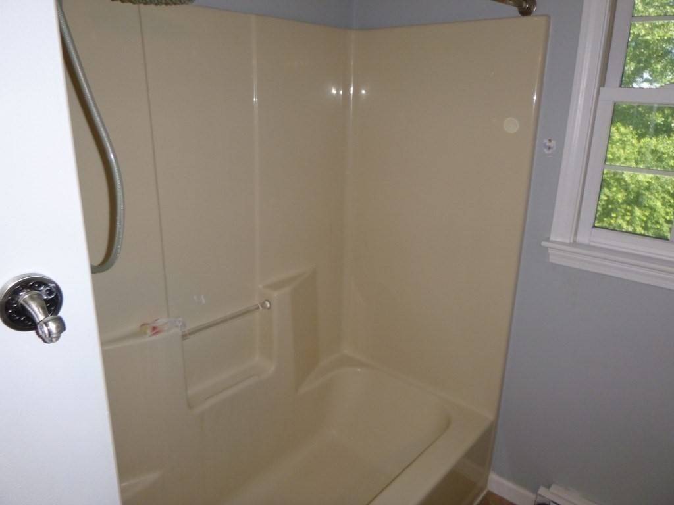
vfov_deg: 54.9
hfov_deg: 69.4
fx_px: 487
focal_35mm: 25
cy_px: 252
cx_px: 337
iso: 125
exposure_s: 1/60
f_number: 3.9
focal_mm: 4.5
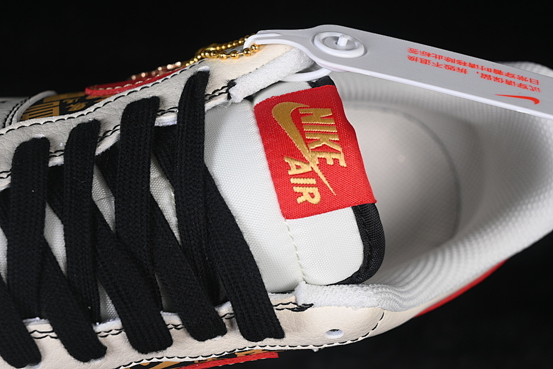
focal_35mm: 75
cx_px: 276
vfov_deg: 18.2
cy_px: 184
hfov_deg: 27.0
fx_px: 1152
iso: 160
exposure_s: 1/80
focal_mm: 50
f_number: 7.1
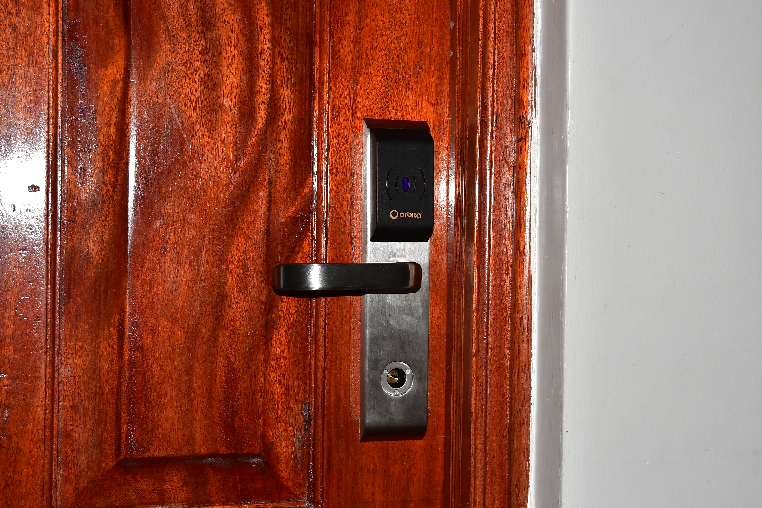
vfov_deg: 25.1
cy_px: 254
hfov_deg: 36.9
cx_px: 381
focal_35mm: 54
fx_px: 1143
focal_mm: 27
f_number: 5.6
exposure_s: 1/60
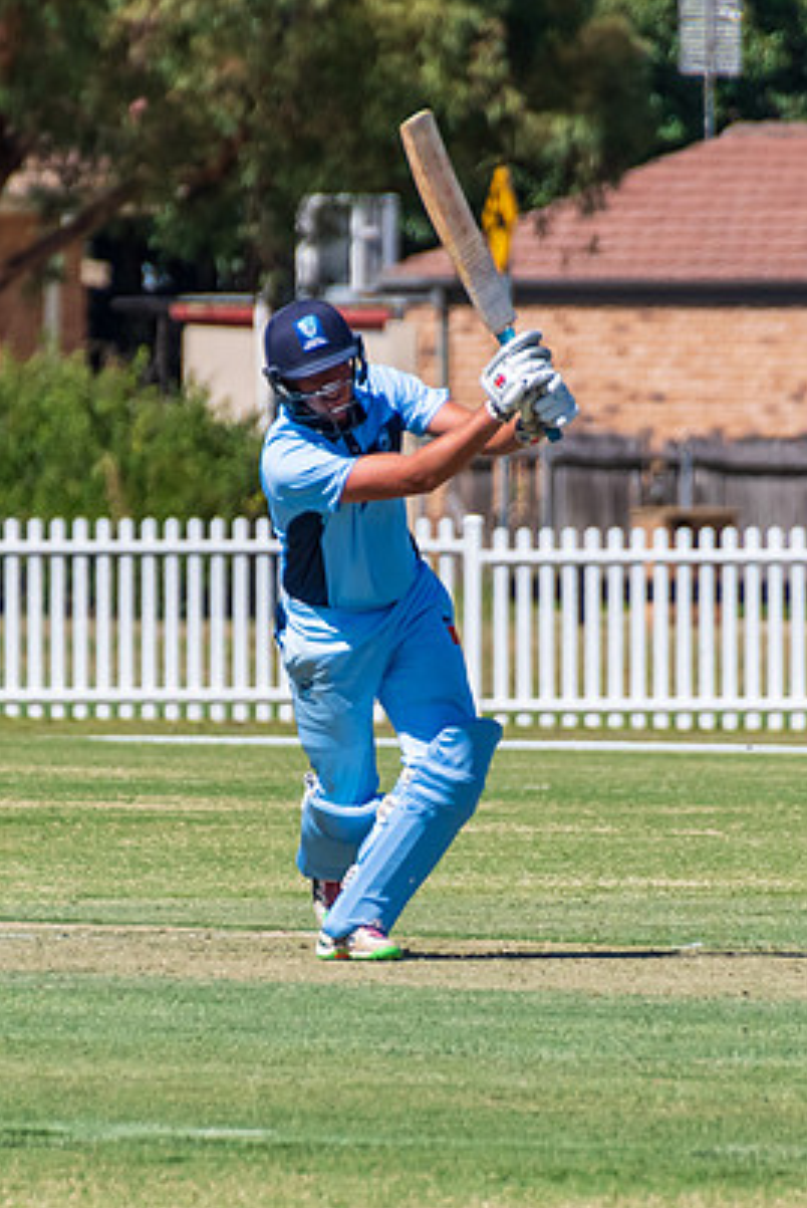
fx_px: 39069
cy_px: 618
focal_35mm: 1164
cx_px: 378
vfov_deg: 1.8
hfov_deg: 1.2
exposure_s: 1/2500
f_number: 6.3
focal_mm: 400
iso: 400
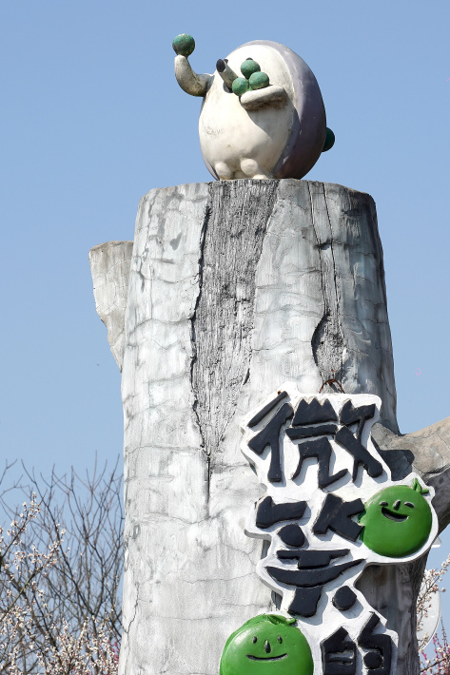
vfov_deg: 9.6
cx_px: 261
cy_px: 508
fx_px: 3995
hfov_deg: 6.4
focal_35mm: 213
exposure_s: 1/125
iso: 100
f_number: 14
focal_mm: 126
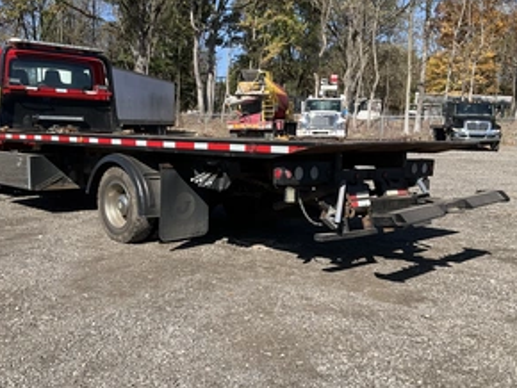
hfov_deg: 46.6
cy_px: 217
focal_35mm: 40
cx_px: 219
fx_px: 598
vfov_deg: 36.0
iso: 25
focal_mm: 3
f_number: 1.8
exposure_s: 1/1412
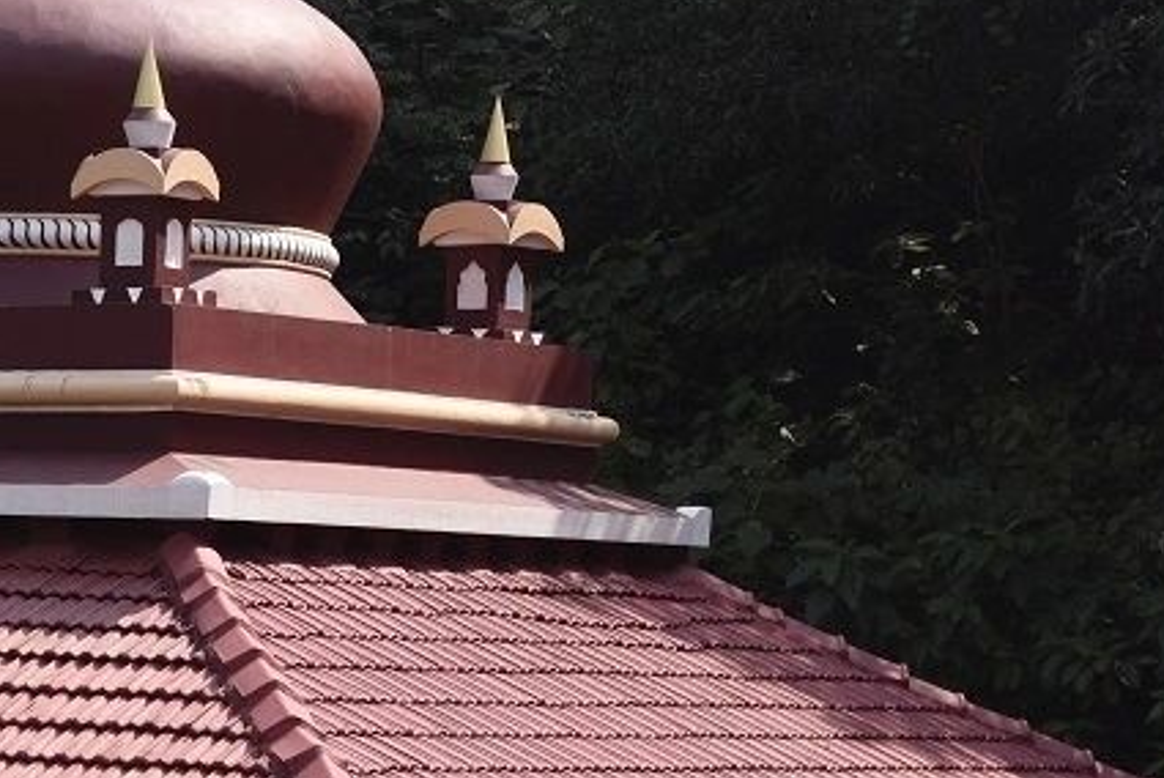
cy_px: 536
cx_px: -523
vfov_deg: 8.6
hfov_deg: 12.4
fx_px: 5144
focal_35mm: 159
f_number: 7.1
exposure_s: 1/400
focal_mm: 52
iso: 250
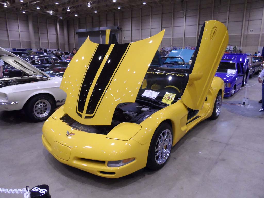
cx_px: 132
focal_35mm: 24
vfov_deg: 56.8
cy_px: 99
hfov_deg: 71.6
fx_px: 183
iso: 400
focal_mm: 4
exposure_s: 1/30
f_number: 3.2
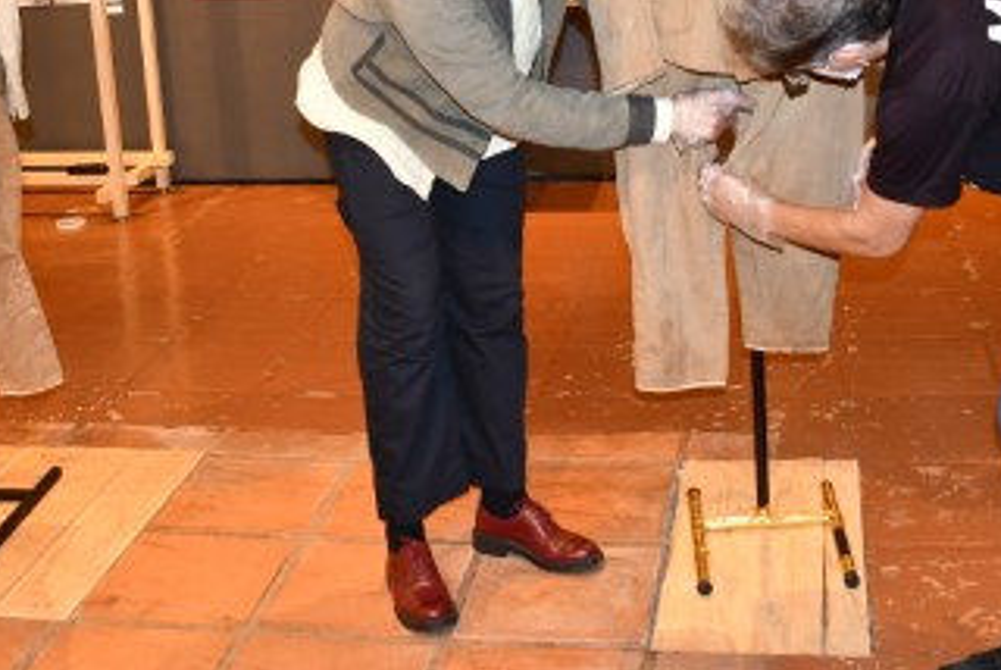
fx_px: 1503
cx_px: 510
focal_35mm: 54
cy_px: 64
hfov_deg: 36.8
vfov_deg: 24.4
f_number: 3.5
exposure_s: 1/60
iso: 640
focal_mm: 18
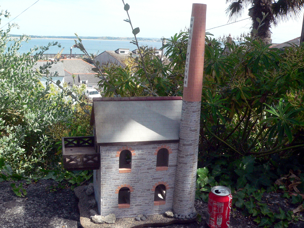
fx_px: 316
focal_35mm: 36
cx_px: 152
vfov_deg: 39.7
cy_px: 114
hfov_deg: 51.4
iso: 400
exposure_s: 1/1000
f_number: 5.6
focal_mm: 6
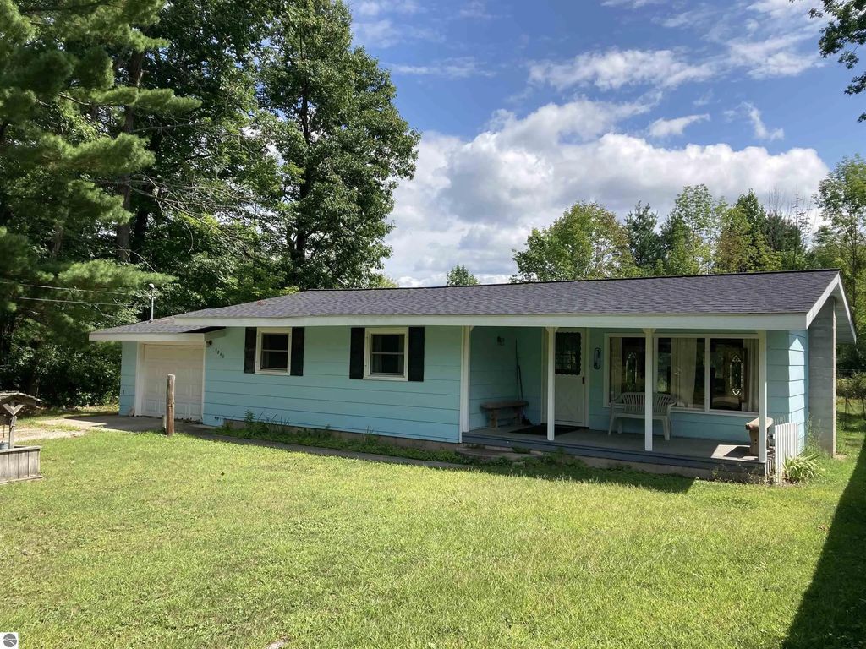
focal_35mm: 28
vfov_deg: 49.7
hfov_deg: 63.4
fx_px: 700
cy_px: 324
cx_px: 433
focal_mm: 3.99
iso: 20
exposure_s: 1/1736
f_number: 1.8
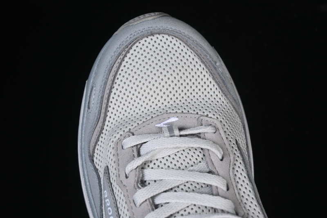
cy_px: 109
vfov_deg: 18.2
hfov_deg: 27.0
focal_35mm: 75
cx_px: 164
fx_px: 681
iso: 160
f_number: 7.1
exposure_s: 1/80
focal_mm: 50
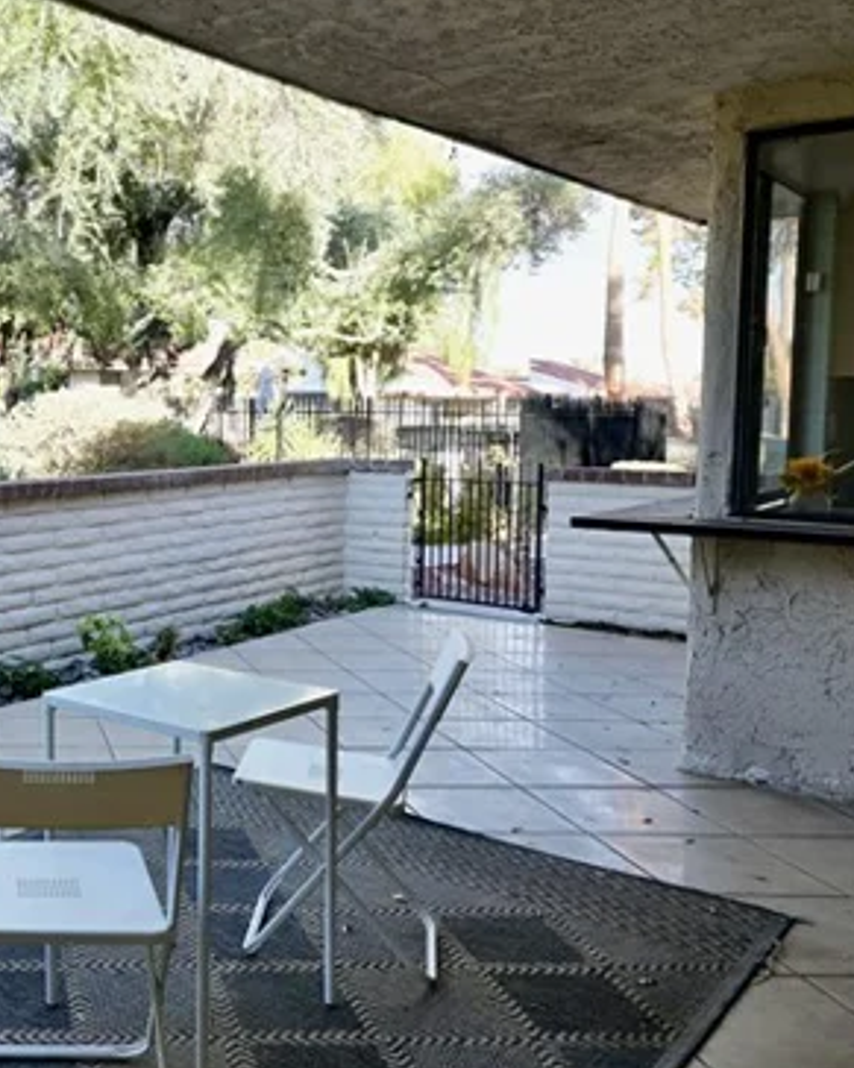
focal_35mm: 37
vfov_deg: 48.9
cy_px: 445
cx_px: -114
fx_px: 1169
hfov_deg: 34.0
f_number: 10
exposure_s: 1/60
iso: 400
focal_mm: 14
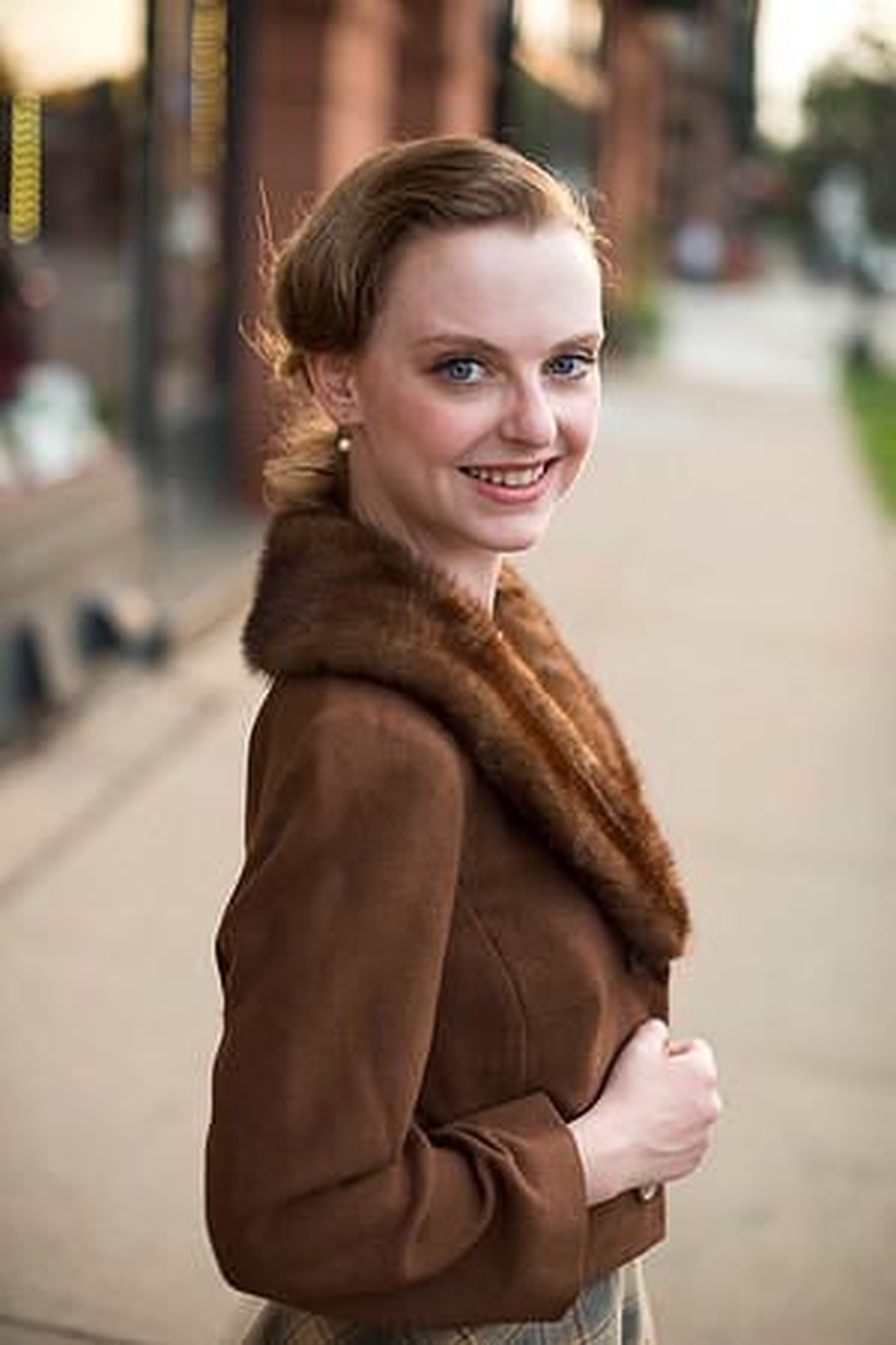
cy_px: 672
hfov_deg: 27.0
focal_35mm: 50
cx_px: 448
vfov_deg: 39.6
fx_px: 1867
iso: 200
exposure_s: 1/400
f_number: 2
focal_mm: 50
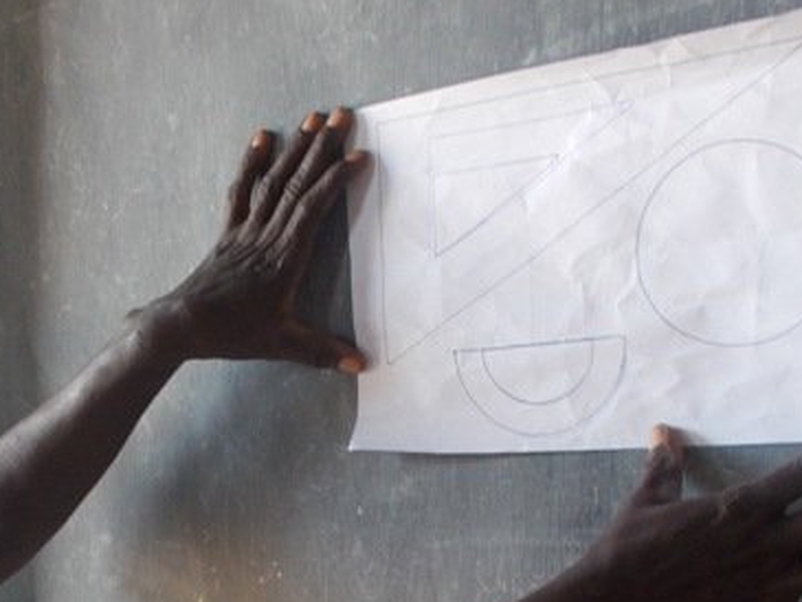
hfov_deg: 33.1
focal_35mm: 57
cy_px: 514
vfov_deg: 25.1
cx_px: 196
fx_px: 1321
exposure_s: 1/25
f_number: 3.2
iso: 125
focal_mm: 4.6
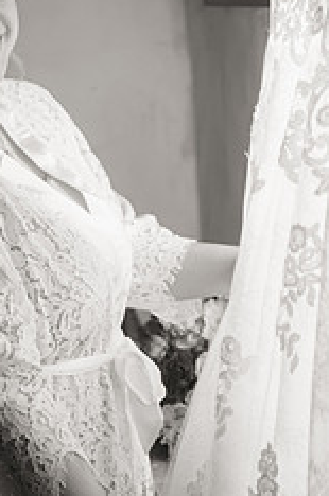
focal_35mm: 100
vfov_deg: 20.4
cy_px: 259
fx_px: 1377
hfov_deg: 13.6
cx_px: 75
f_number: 2.8
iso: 2500
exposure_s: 1/1250
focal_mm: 52
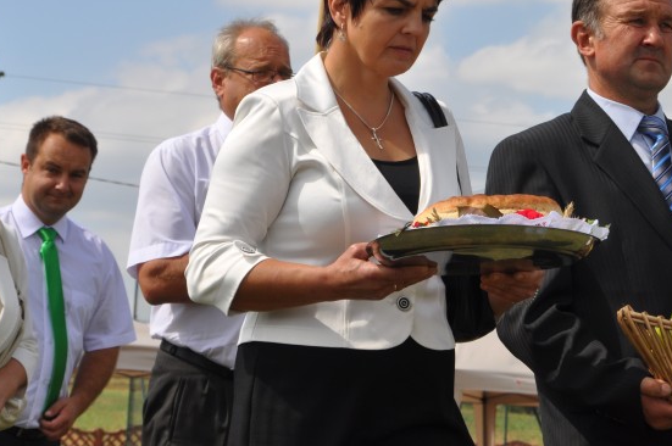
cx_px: 361
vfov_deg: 8.7
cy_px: 110
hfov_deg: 13.0
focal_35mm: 158
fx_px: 2946
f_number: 10
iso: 200
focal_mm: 58
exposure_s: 1/400
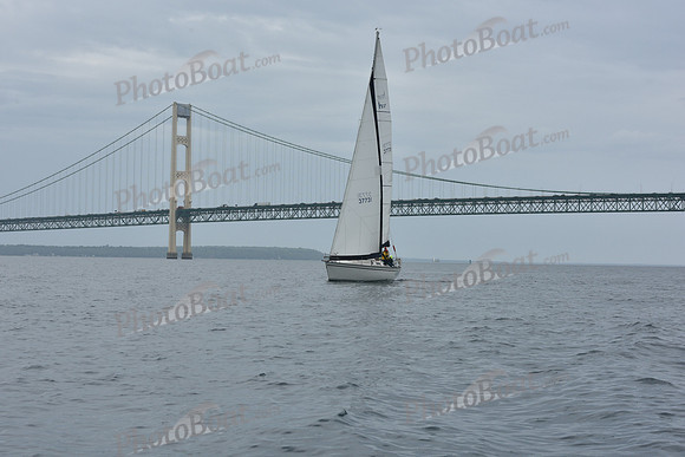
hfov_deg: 28.8
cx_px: 342
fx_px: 1332
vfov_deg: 19.5
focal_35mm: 70
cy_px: 228
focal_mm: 70
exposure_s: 1/800
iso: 250
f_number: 10
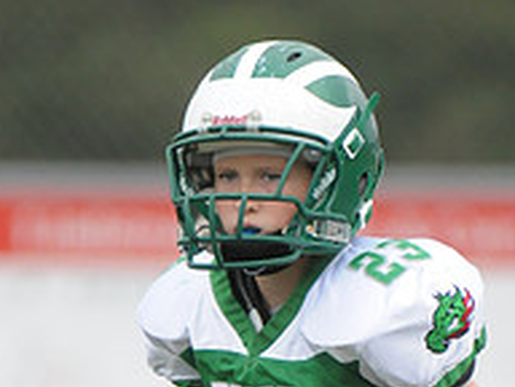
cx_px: 326
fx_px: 25887
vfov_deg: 0.9
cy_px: 556
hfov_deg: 1.1
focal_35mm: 1740
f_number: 4
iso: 1600
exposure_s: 1/3200
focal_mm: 400
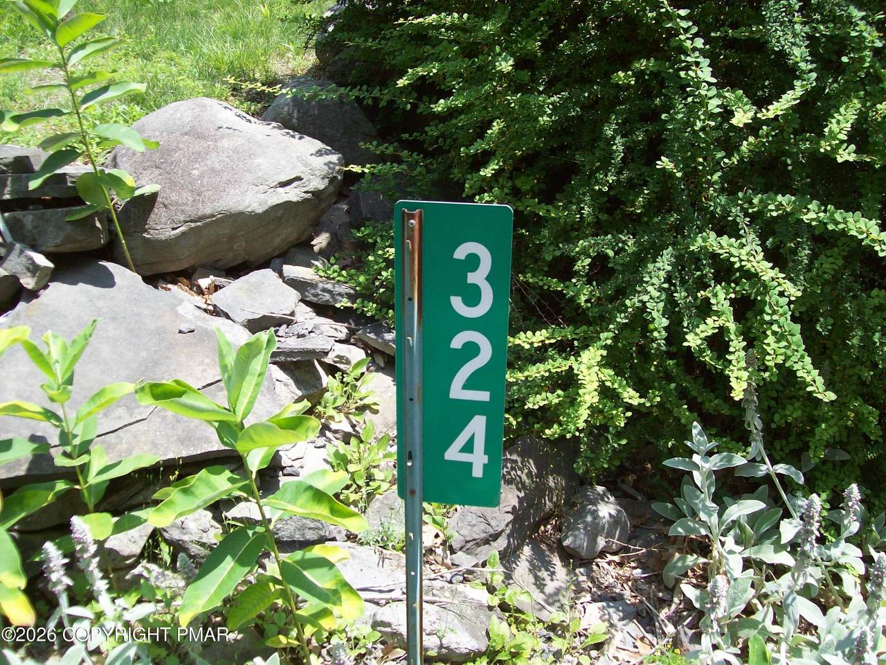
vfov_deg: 39.7
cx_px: 443
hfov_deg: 51.4
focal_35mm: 36
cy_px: 332
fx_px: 921
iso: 80
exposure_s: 1/374
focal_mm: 6
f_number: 2.7
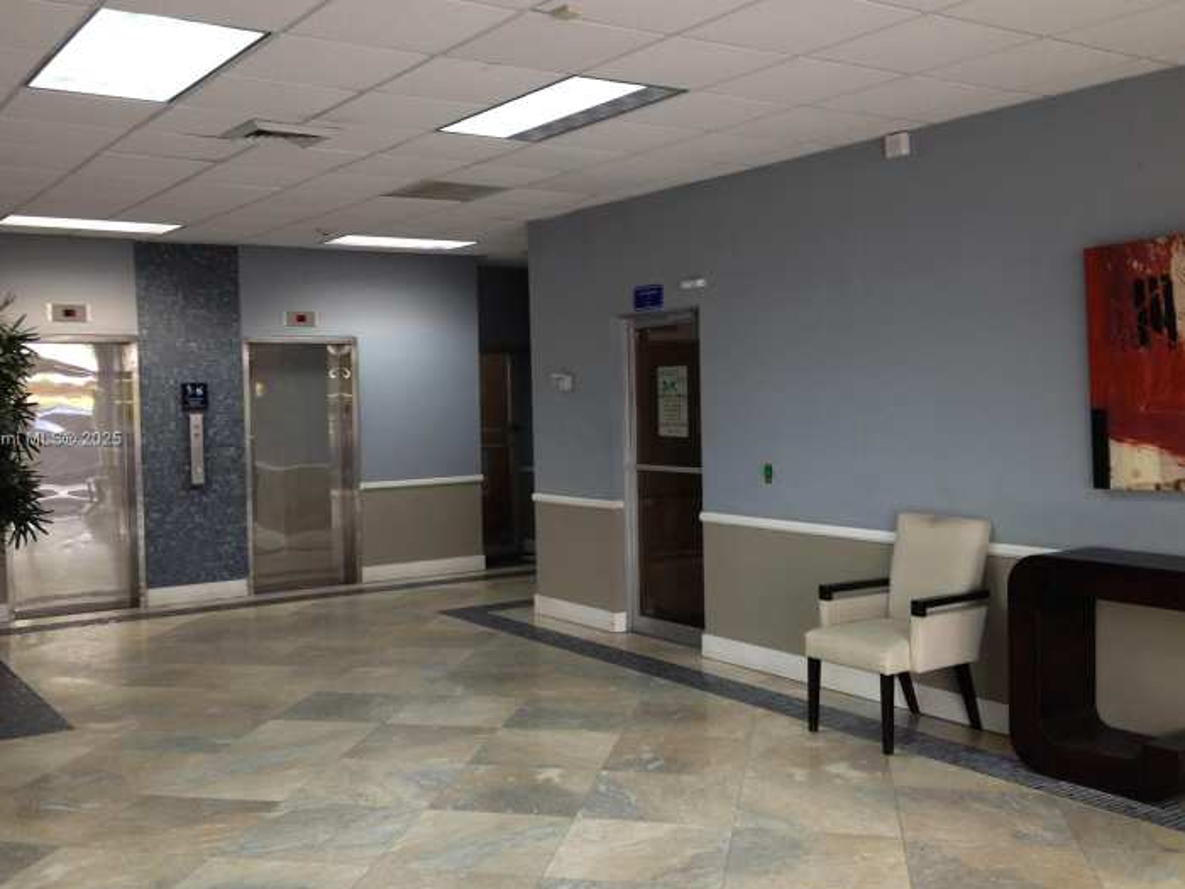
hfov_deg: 46.7
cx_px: 528
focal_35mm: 40
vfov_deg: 36.0
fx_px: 1369
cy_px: 440
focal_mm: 4.28
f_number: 2.4
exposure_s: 1/21
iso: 50
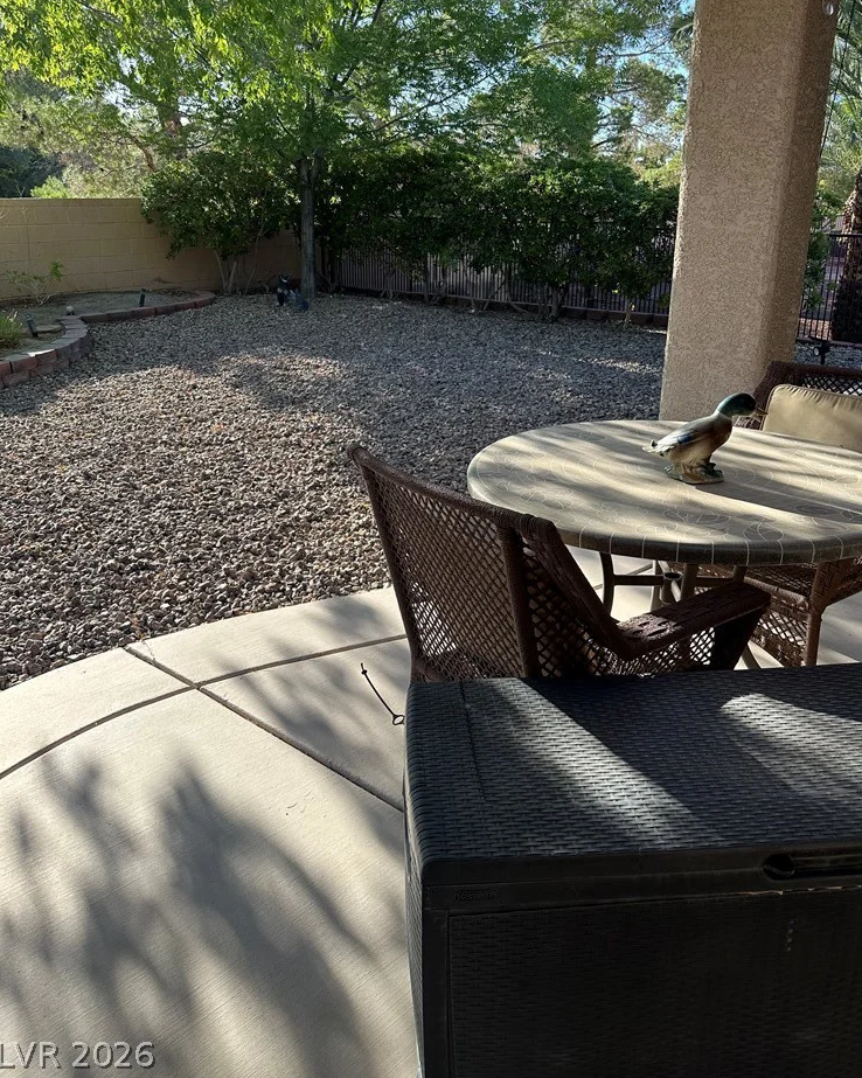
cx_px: 435
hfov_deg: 54.9
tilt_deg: -17.5
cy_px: 484
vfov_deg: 65.9
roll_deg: +0.2
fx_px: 829
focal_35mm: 26
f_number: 1.78
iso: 80
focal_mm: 6.86
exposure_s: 1/918
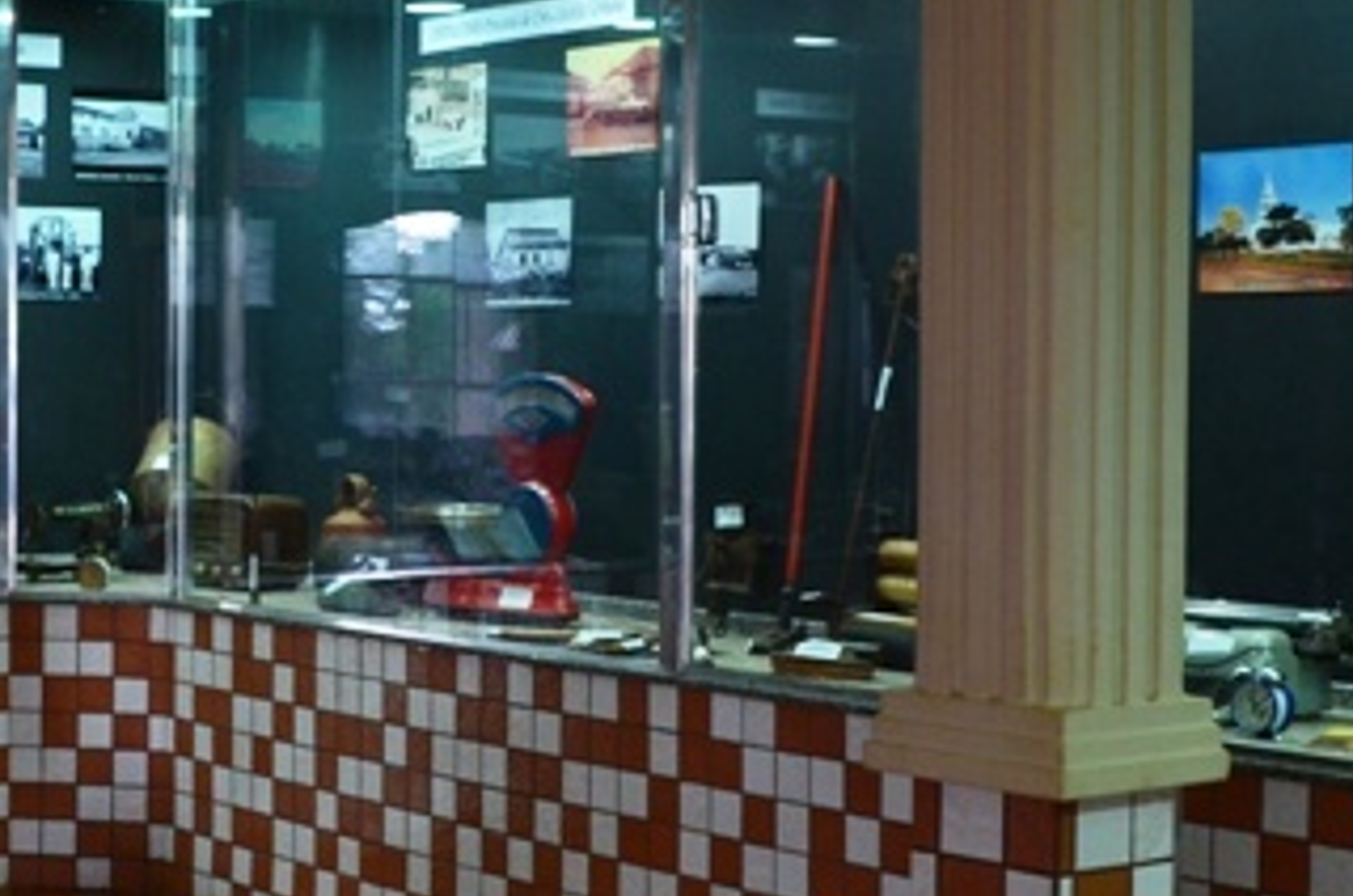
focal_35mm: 75
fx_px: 2813
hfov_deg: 26.7
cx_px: 321
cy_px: 448
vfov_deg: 18.1
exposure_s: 1/15
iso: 800
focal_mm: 20
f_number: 7.1
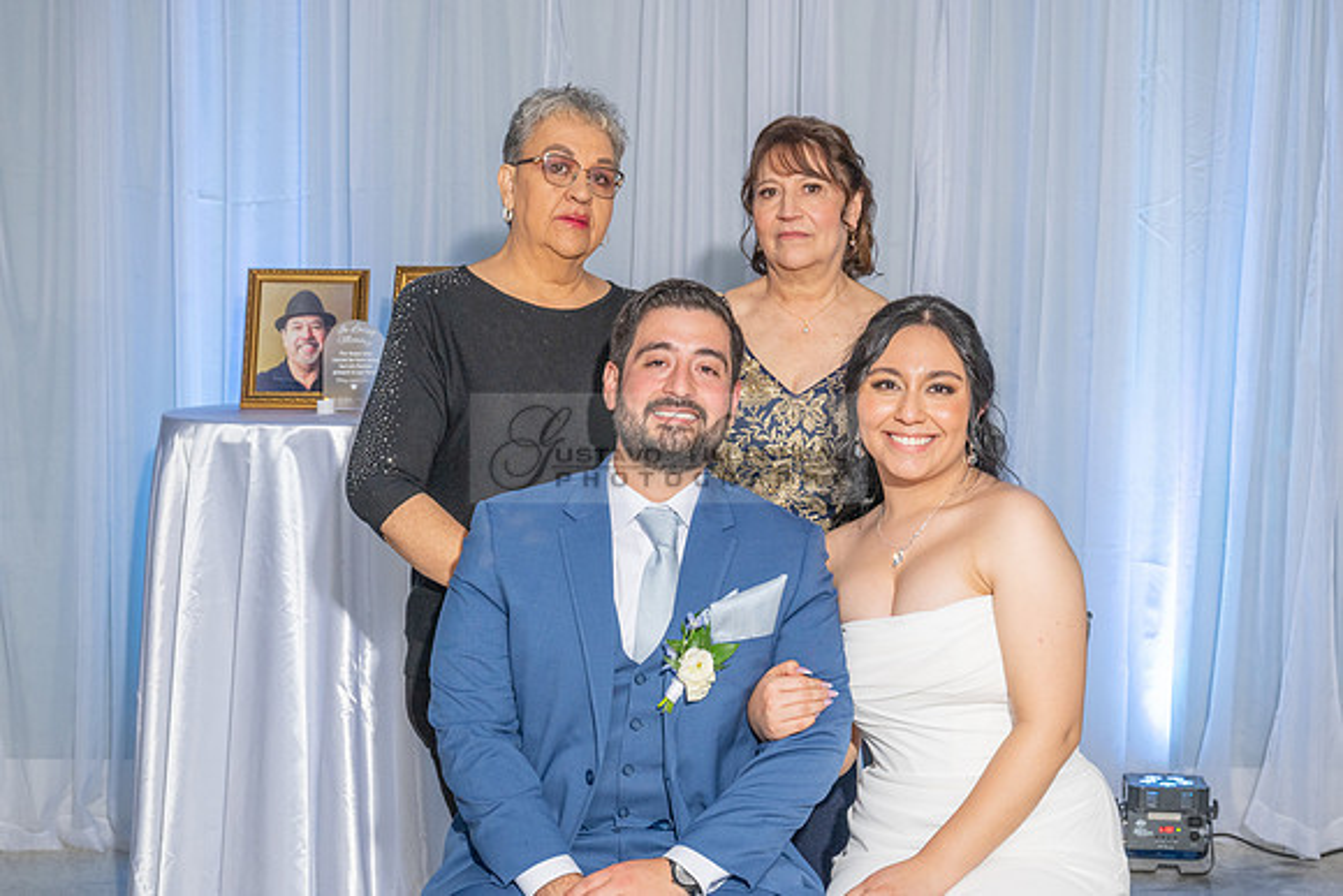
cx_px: 734
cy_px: 534
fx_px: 2295
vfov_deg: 22.1
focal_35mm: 62
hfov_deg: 32.6
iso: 800
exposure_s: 1/160
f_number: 5.6
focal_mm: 51
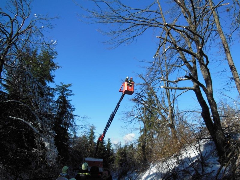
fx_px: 173
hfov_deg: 69.4
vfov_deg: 54.9
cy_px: 90
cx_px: 120
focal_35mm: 25
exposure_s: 1/1000
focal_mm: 4.5
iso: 125
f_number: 3.5
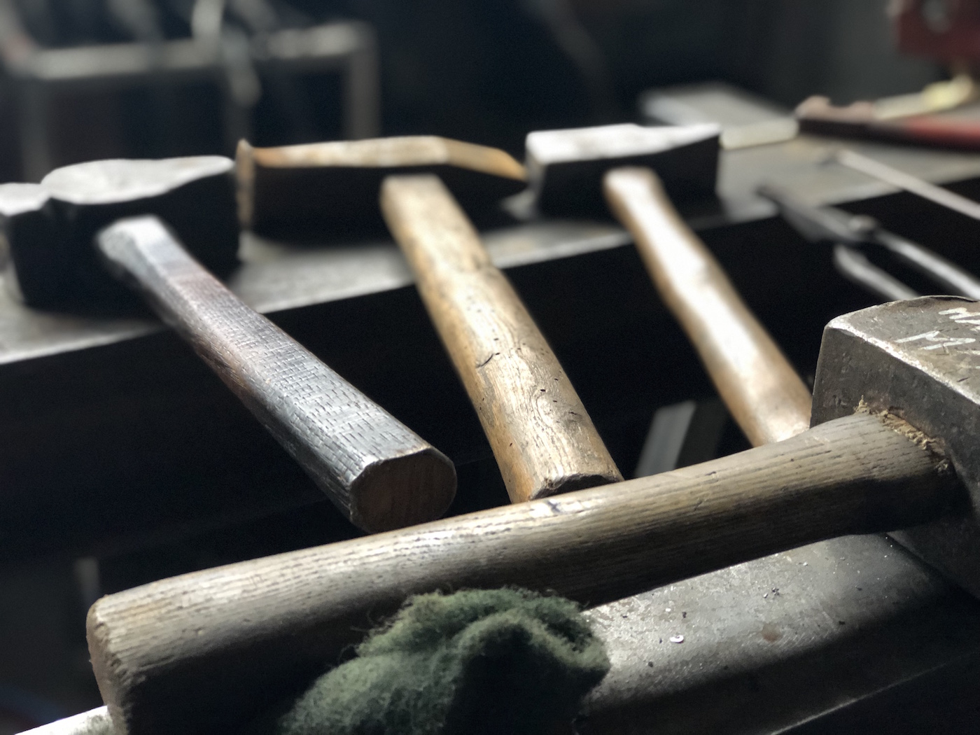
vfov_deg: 25.7
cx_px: 490
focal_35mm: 57
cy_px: 368
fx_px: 1614
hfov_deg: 33.8
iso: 500
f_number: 2.8
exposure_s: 1/33
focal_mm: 6.6
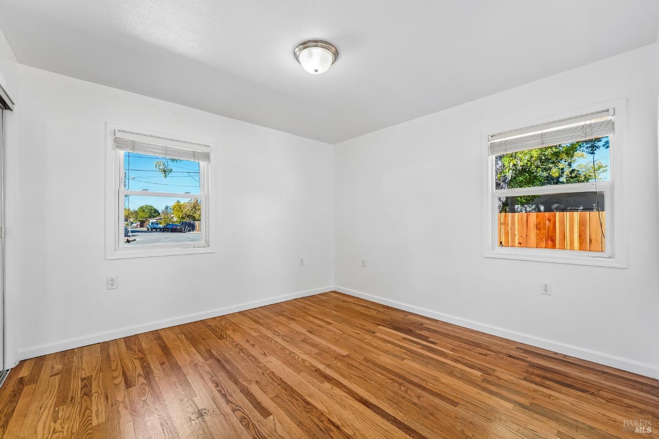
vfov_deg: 81.2
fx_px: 256
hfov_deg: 104.3
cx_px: 330
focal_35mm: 14
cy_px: 220
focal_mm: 14
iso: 500
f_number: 9
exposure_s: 1/25
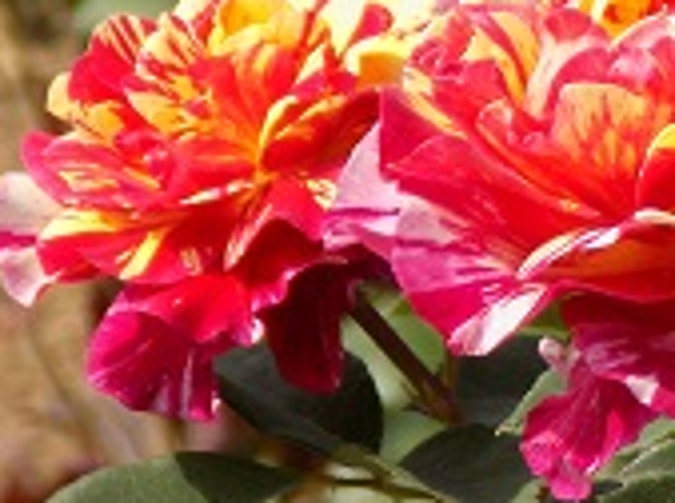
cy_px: -4
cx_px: 803
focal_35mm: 903
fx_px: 17571
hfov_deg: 2.2
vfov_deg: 1.6
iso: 80
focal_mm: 56.4
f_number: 5.9
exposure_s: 1/200
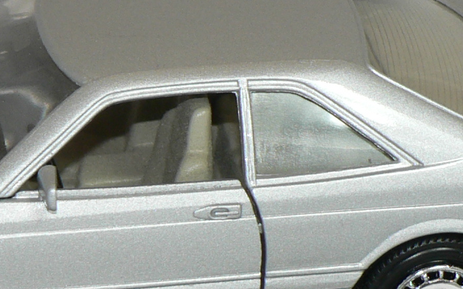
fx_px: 3116
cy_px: 140
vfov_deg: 5.3
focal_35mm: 247
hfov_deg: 8.5
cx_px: 86
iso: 80
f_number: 3.2
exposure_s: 1/60
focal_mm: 10.7
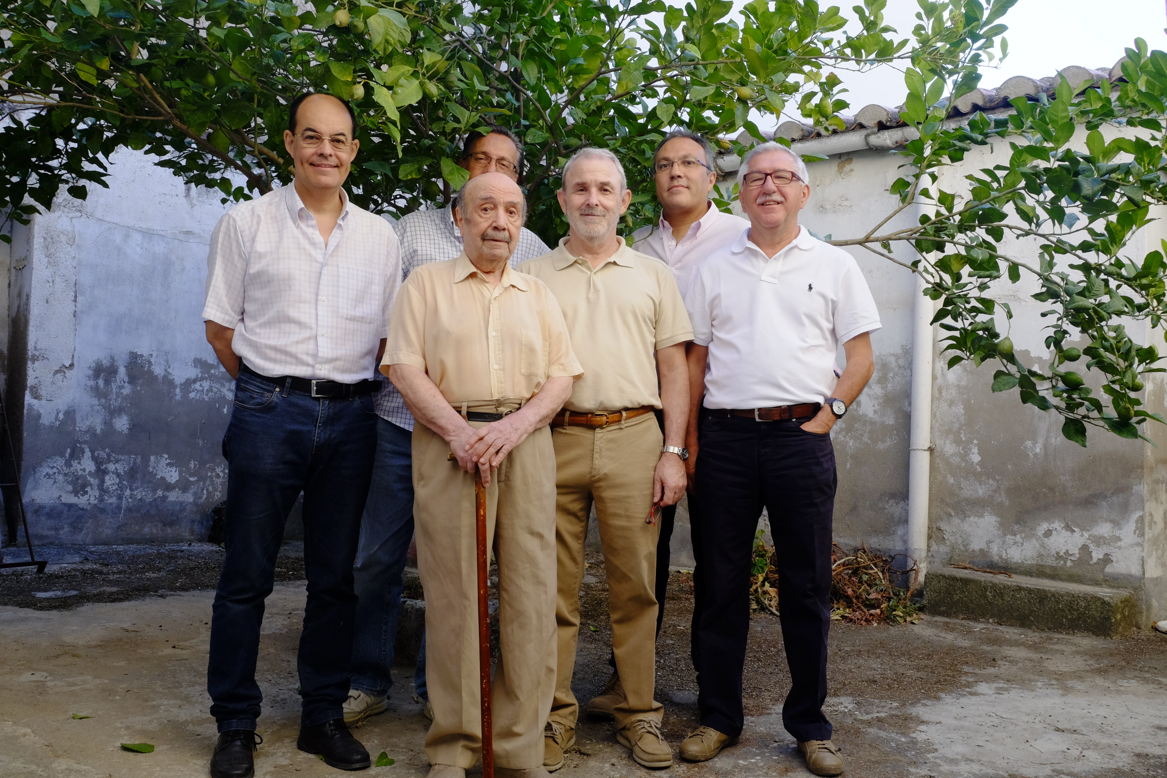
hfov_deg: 58.7
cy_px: 389
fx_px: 1037
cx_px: 584
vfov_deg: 41.1
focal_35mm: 32
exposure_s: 1/80
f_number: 10
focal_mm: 21.4
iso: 800
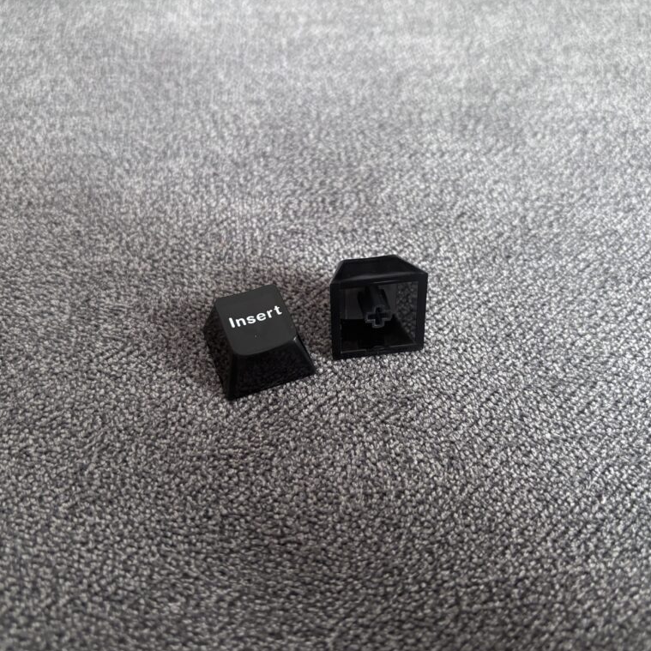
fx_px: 660
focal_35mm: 31
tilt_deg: -52.1
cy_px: 326
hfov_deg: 52.5
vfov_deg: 52.5
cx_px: 316
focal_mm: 5.96
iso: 250
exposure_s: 1/60
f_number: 1.6
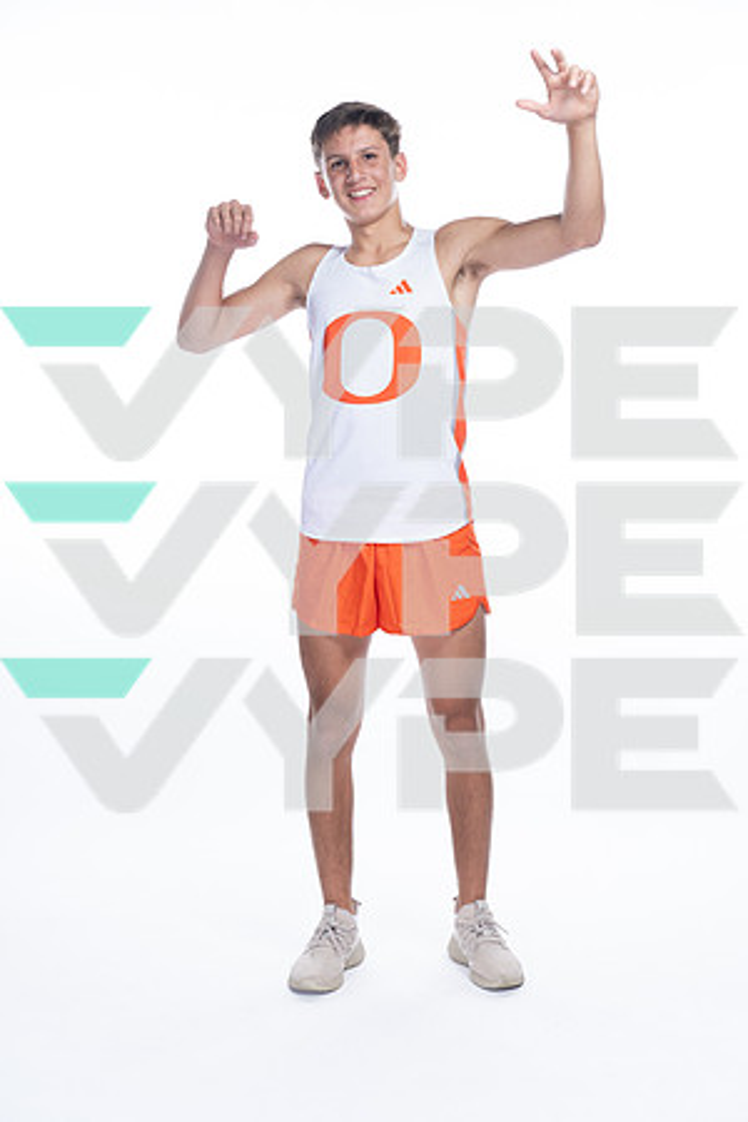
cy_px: 561
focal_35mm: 62
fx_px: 1932
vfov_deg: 32.4
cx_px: 374
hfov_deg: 21.9
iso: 400
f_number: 5.6
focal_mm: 62
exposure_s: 1/250
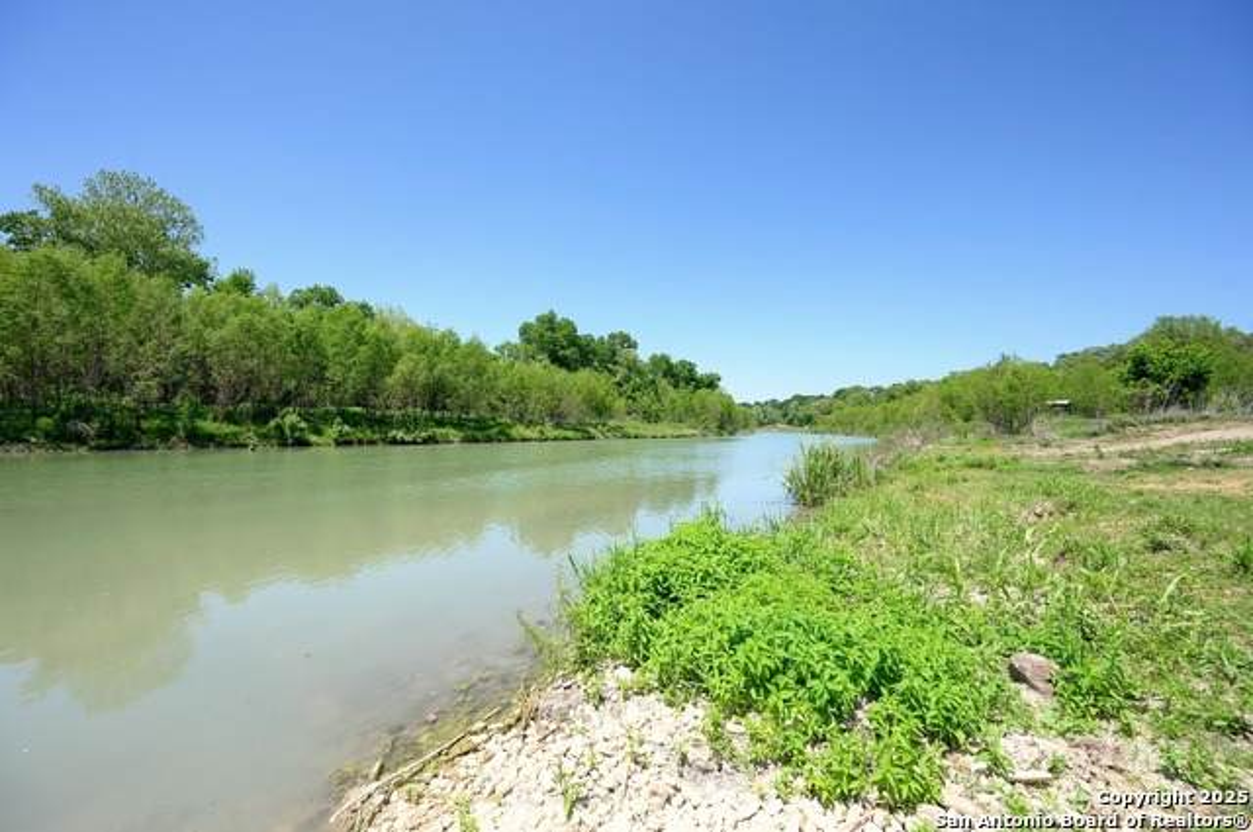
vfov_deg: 81.1
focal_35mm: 14
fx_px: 487
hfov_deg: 104.3
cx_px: 626
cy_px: 416
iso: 2000
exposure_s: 1/8000
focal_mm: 14
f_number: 6.3
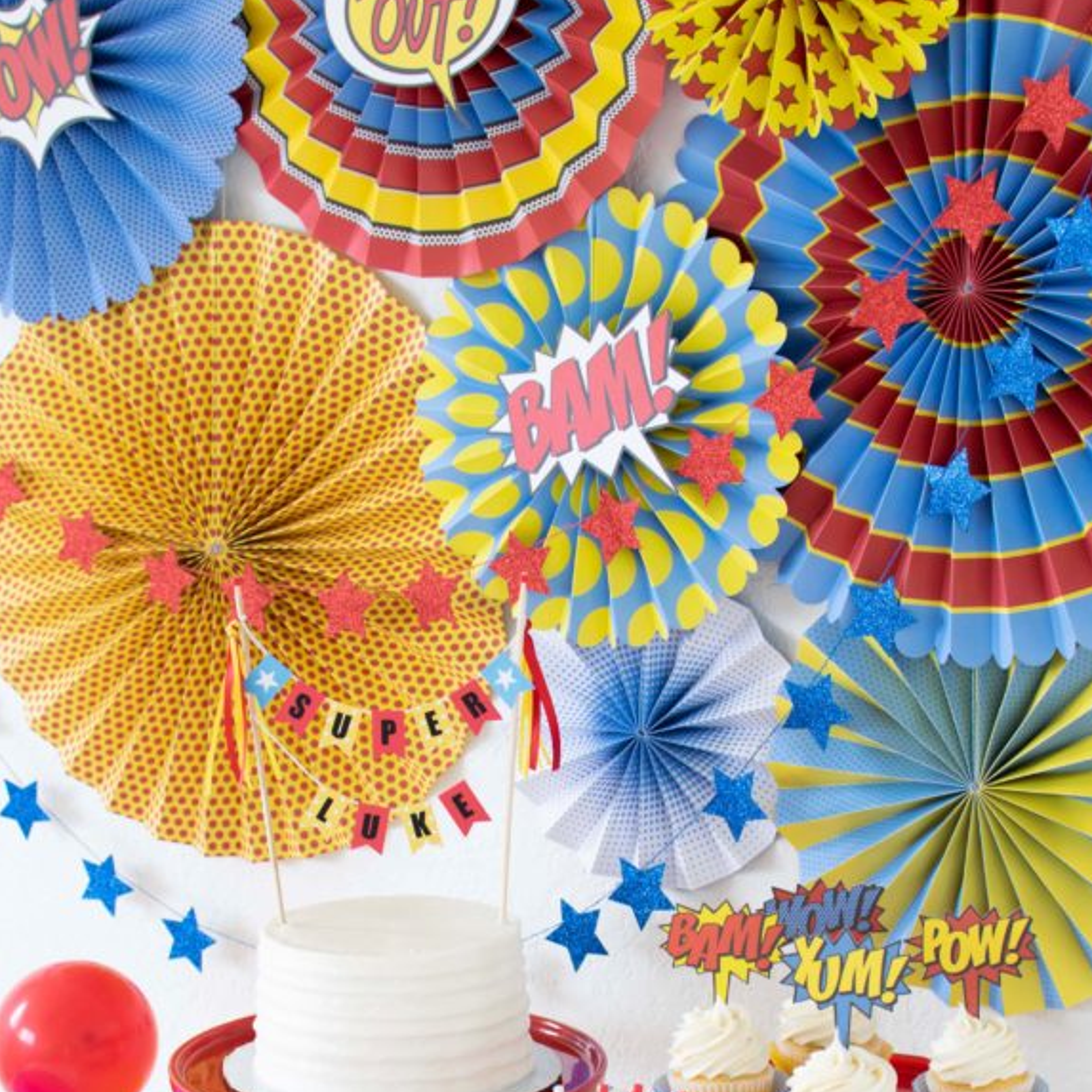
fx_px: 2847
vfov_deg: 21.6
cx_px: 588
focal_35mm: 80
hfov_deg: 21.7
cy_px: 797
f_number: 4
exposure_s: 1/30
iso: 200
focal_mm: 35
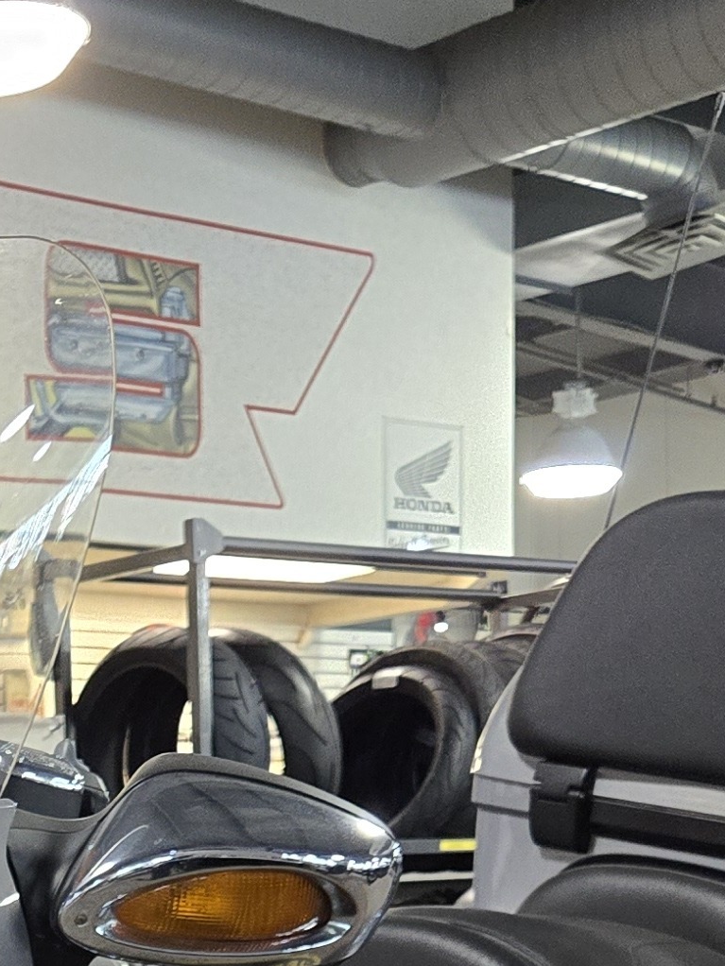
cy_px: 1269
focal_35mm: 90
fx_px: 2512
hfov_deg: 15.6
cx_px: -216
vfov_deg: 19.9
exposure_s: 1/120
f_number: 1.8
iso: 800
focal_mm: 5.4
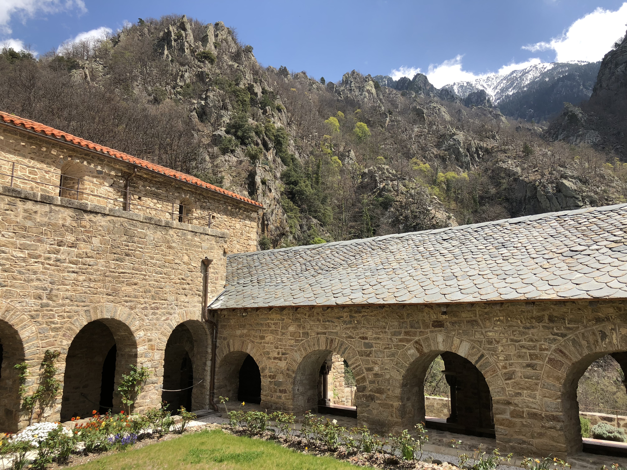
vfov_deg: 49.7
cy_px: 235
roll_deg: +1.7
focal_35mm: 28
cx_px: 314
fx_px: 507
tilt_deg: +10.4
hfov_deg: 63.4
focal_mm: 4
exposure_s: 1/1333
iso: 20
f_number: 1.8
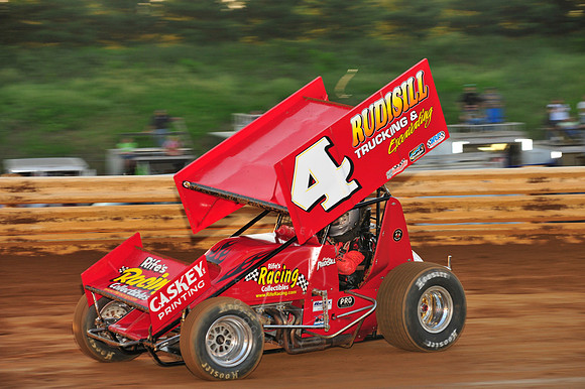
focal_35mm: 145
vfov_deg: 9.5
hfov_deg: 14.2
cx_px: 292
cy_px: 194
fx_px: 2355
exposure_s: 1/320
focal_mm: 145
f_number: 7.1
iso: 800
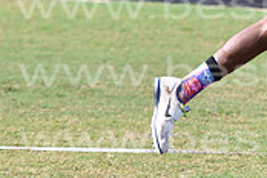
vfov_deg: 2.2
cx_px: 367
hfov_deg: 3.3
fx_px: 4625
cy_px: -25
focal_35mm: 624
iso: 200
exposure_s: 1/2000
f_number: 4
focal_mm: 125
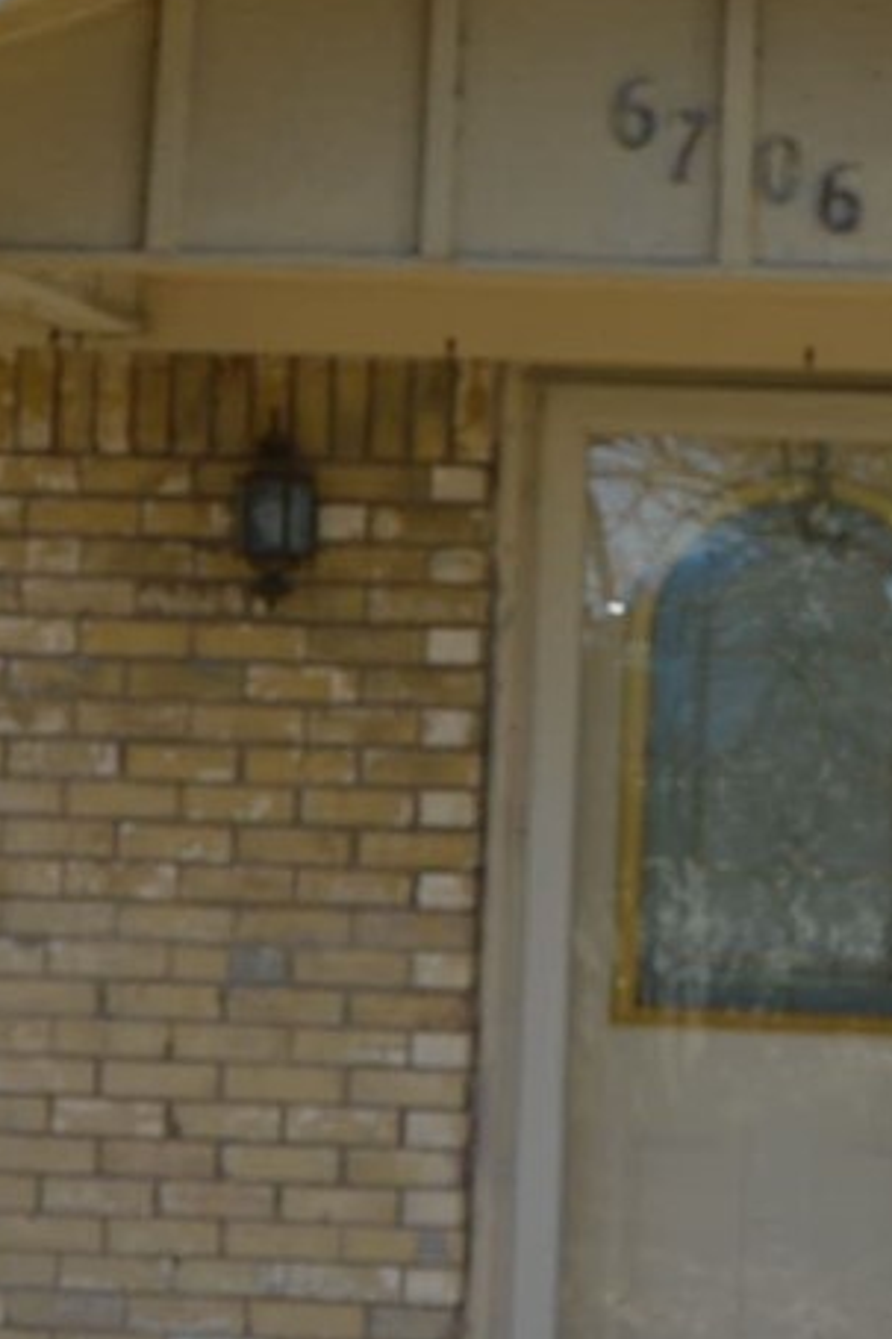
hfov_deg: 10.6
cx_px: 817
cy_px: 480
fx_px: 4798
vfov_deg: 15.9
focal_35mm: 129
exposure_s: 1/200
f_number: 7.1
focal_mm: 18
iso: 100
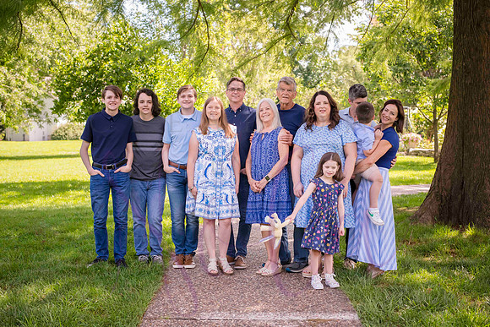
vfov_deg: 27.0
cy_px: 164
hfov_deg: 39.6
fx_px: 681
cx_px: 245
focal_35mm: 50
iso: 400
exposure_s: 1/320
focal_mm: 50
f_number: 4.5
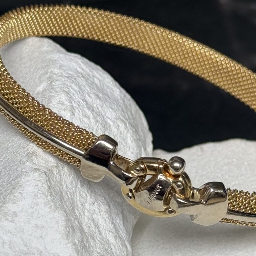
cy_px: 135
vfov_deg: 12.5
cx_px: 153
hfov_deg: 12.5
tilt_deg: -37.0
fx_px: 1171
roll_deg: +10.0
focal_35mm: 140
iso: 64
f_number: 1.78
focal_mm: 6.76
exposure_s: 1/238
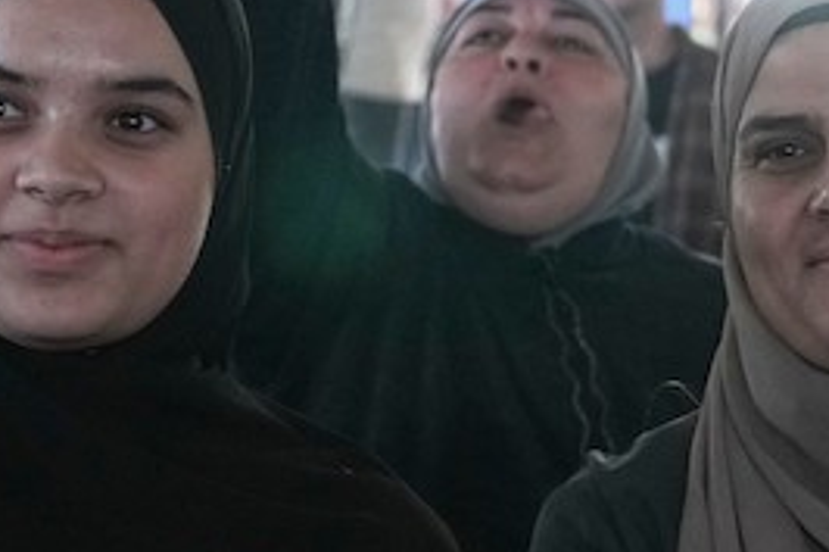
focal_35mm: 140
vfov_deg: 9.8
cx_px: 530
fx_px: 3222
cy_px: 81
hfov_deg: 14.6
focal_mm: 31
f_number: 2.8
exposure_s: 1/160
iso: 2000
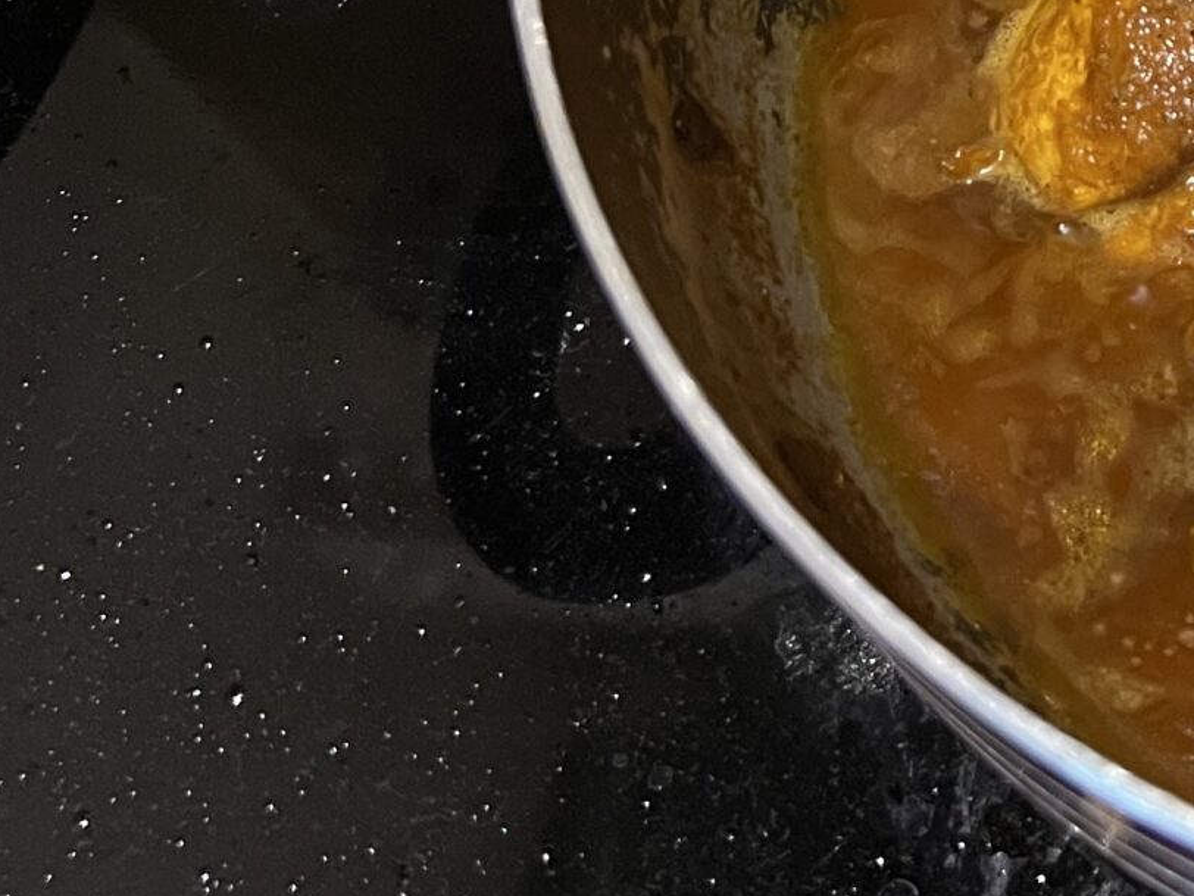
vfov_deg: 17.0
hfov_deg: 20.1
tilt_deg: -55.9
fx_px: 2828
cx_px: 1865
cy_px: -263
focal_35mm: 82
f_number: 1.5
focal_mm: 5.7
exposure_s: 1/50
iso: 250
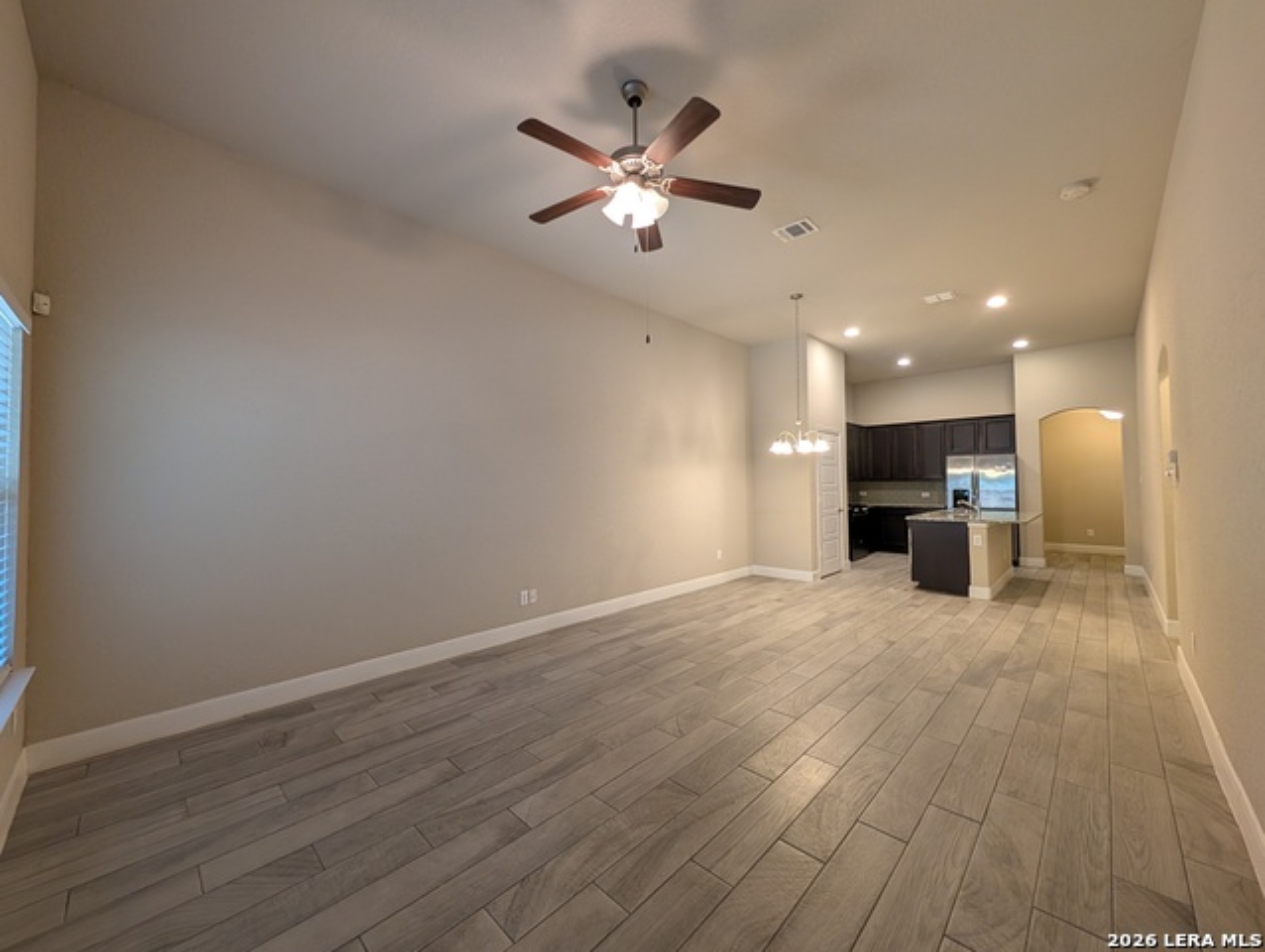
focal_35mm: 12
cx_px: 632
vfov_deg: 94.6
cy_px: 476
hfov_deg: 110.5
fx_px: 439
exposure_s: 1/40
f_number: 1.7
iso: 141
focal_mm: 2.02
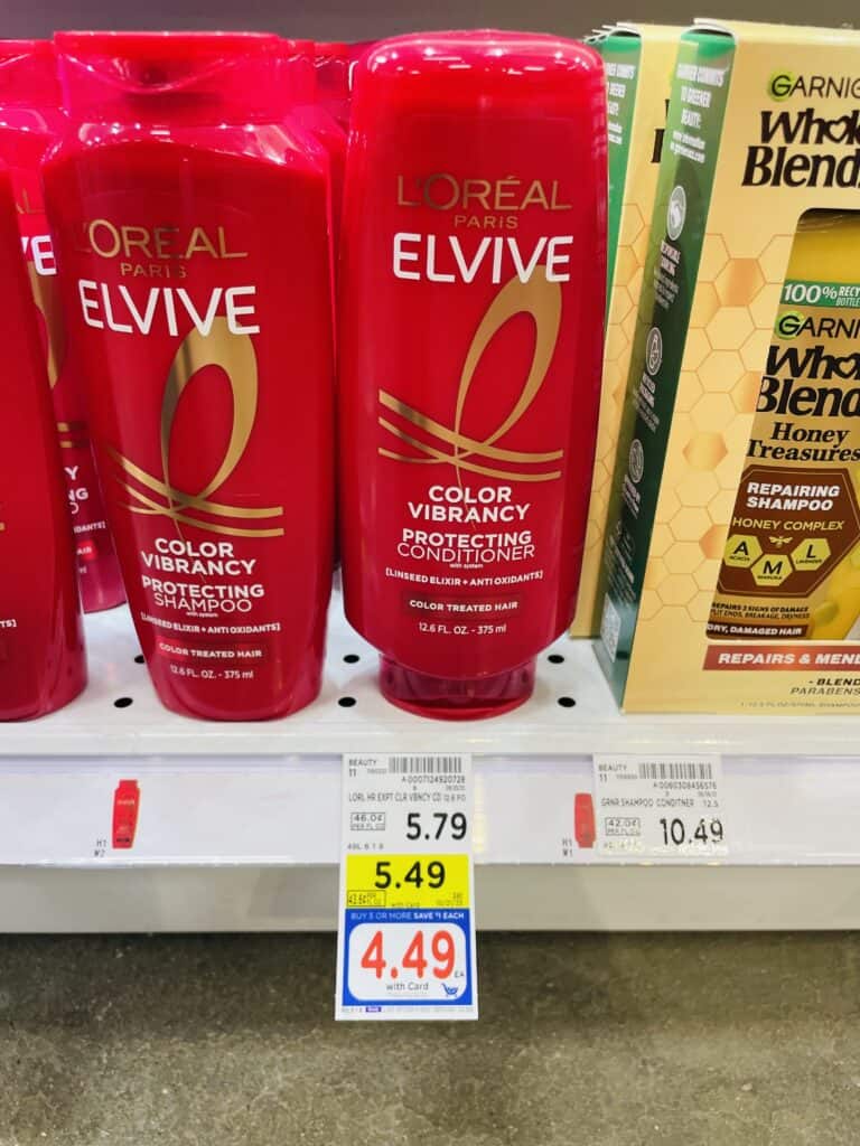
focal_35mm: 26
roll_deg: -1.3
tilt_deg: -30.1
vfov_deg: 67.3
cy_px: 573
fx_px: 861
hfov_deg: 53.1
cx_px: 430
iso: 100
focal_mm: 4.2
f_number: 1.6
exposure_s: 1/120
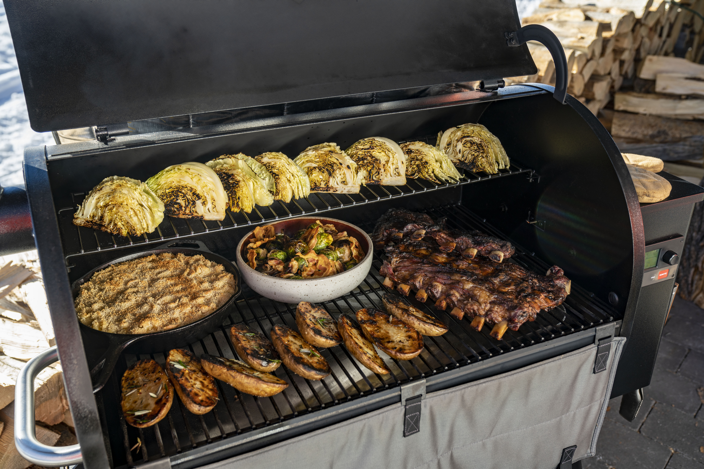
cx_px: 352
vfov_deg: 38.9
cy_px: 234
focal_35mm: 34
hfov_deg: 55.8
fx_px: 665
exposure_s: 1/200
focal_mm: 34
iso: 100
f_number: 4.5
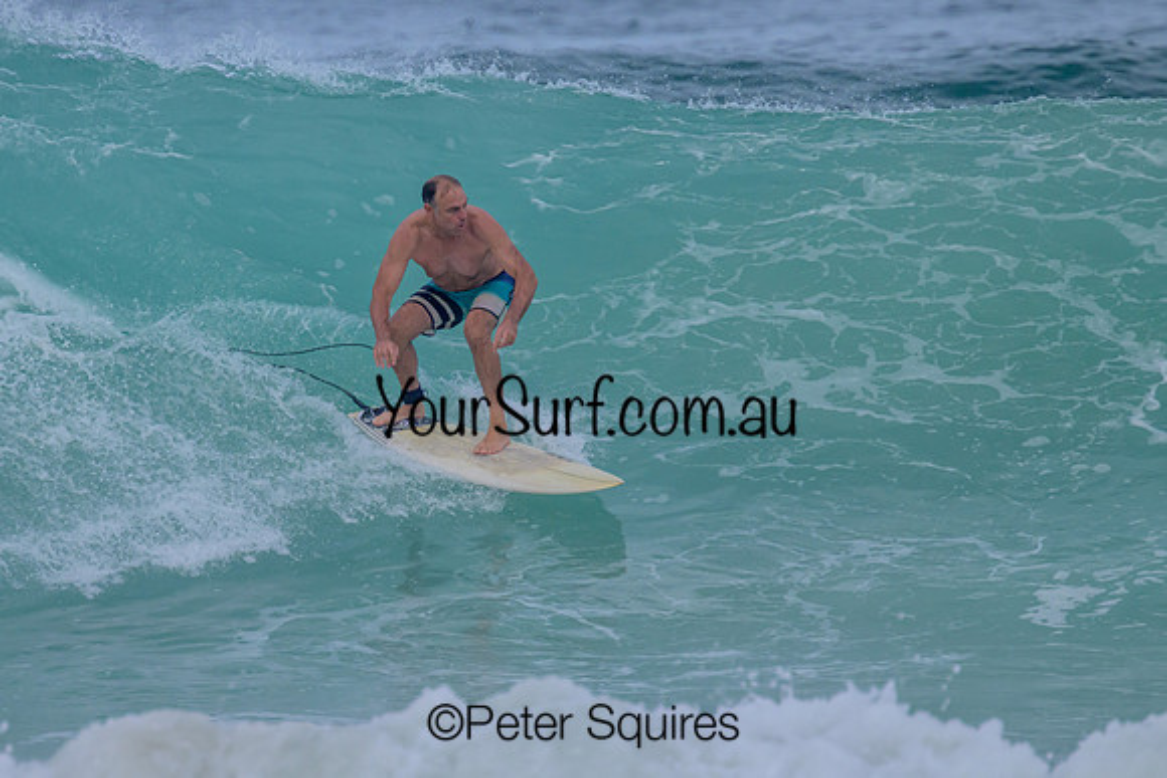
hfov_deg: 1.9
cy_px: 390
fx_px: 34909
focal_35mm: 1077
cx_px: 408
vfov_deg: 1.3
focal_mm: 800
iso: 1000
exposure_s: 1/2000
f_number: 11
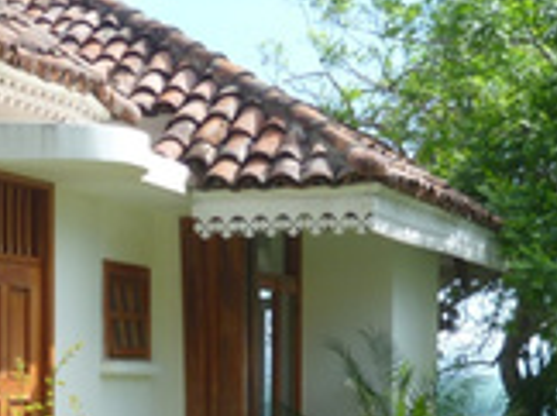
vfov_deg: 12.5
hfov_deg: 16.6
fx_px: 1880
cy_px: 413
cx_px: 45
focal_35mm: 117
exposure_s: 1/400
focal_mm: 7.5
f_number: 3.3
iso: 80
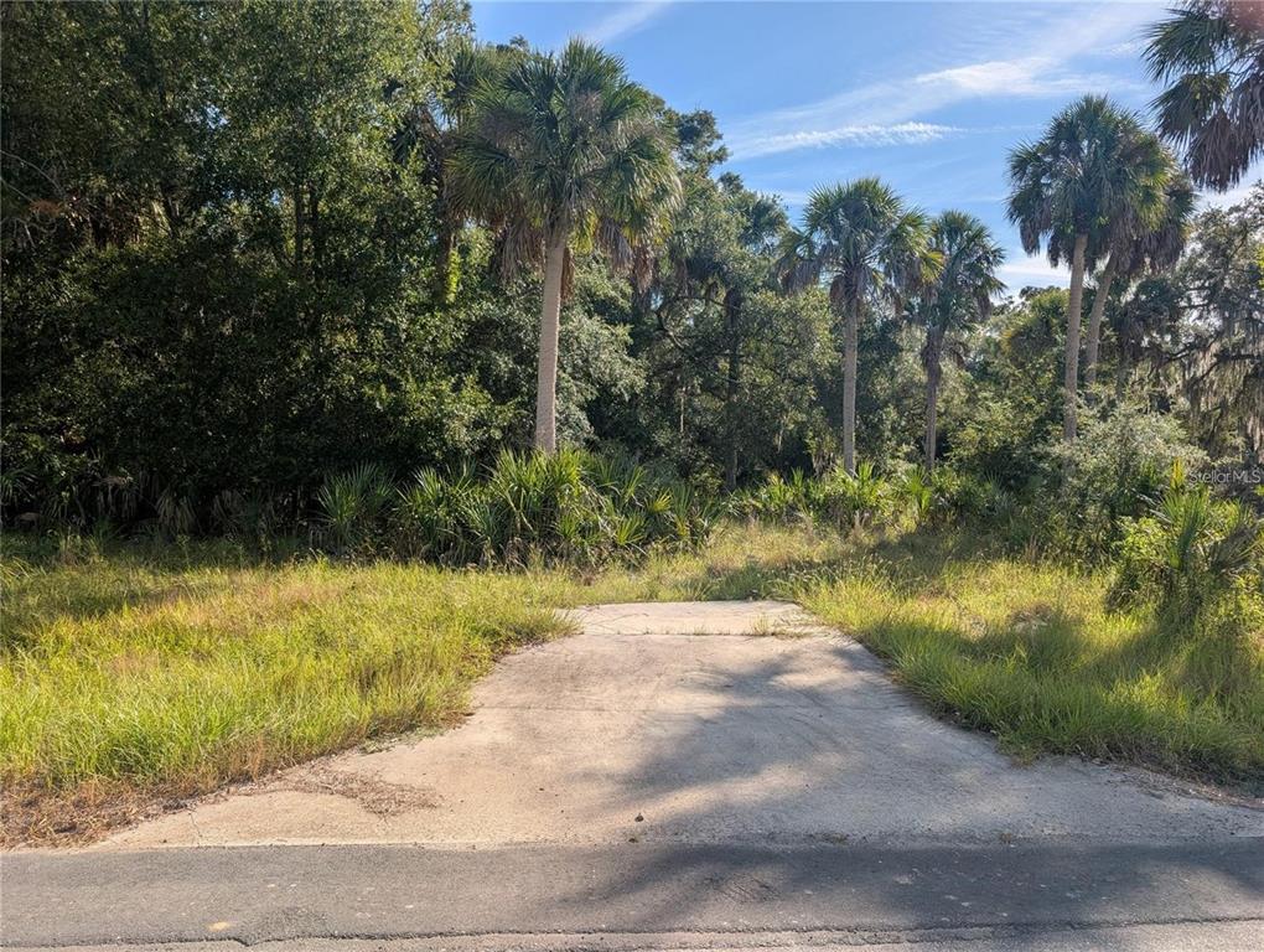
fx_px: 878
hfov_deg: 71.5
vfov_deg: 56.9
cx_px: 632
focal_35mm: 24
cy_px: 476
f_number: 1.68
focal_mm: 6.9
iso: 20
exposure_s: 1/1143
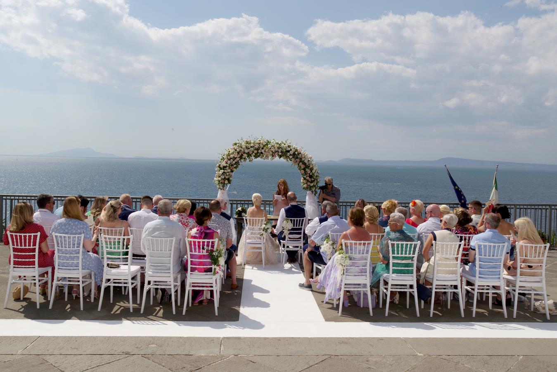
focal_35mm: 29
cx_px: 278
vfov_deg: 45.0
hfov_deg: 63.6
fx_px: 449
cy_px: 186
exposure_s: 1/125
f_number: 18
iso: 200
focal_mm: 29
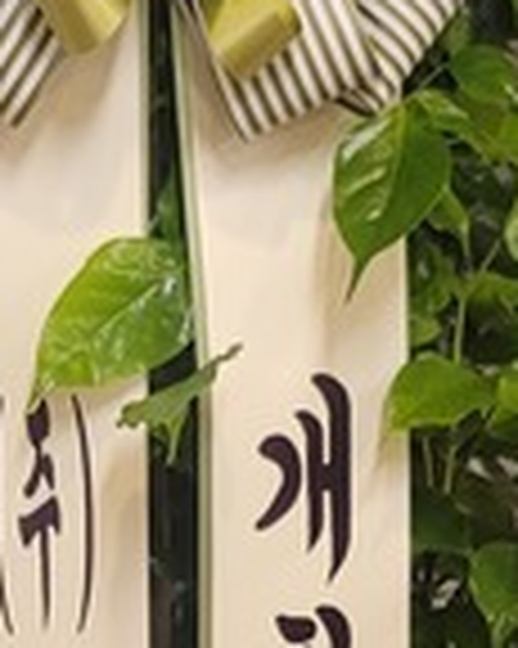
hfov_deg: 11.3
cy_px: 796
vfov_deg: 13.7
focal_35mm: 136
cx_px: 189
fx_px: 2609
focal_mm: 7
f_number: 1.8
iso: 200
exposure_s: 1/60
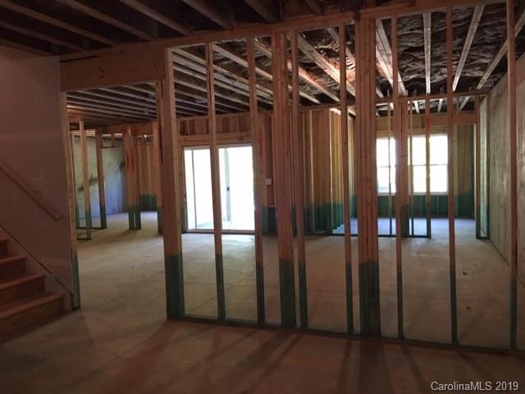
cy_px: 197
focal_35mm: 29
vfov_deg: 48.2
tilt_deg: -3.7
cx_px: 262
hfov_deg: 61.7
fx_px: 440
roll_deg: +2.5
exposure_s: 1/24
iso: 200
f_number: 2.2
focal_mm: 4.15
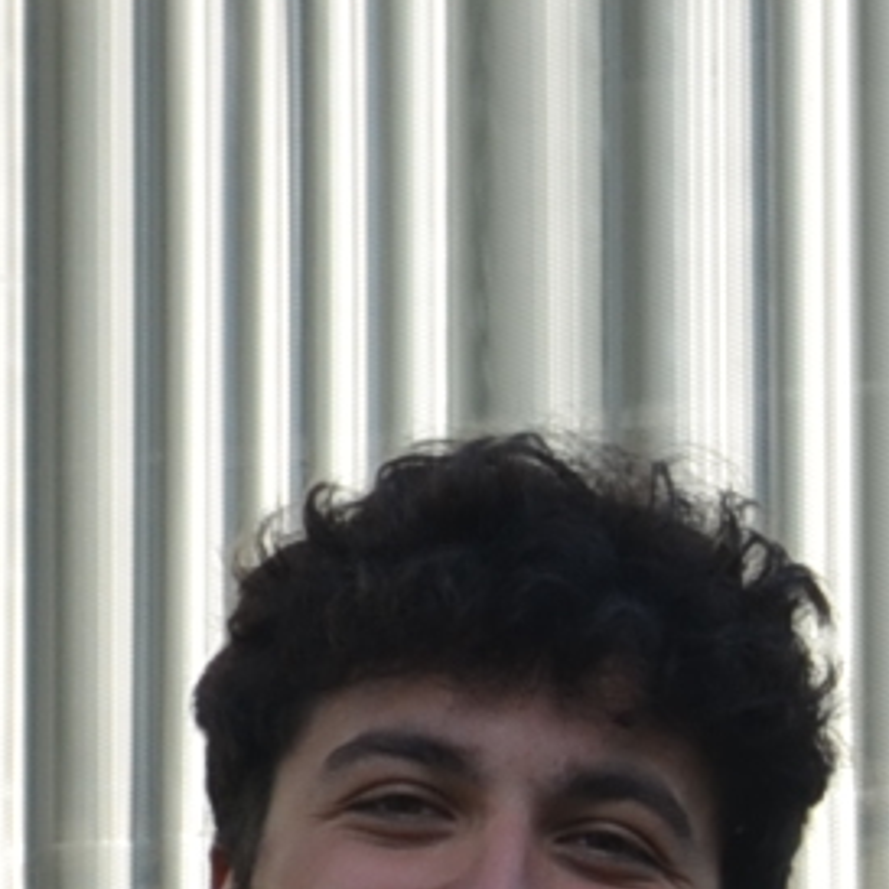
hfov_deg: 5.8
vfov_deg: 5.8
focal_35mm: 299
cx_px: 1573
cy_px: 1101
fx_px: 8688
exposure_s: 1/250
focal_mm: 26
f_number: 8
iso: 140
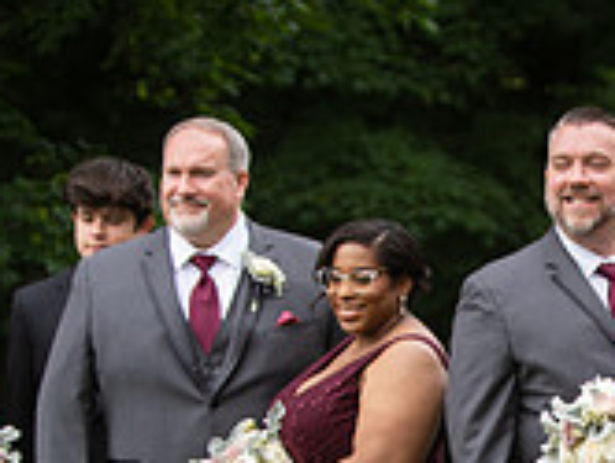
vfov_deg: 6.3
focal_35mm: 235
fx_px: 4181
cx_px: 671
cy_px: 587
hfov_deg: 8.4
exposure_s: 1/640
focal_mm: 70
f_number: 2.8
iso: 200
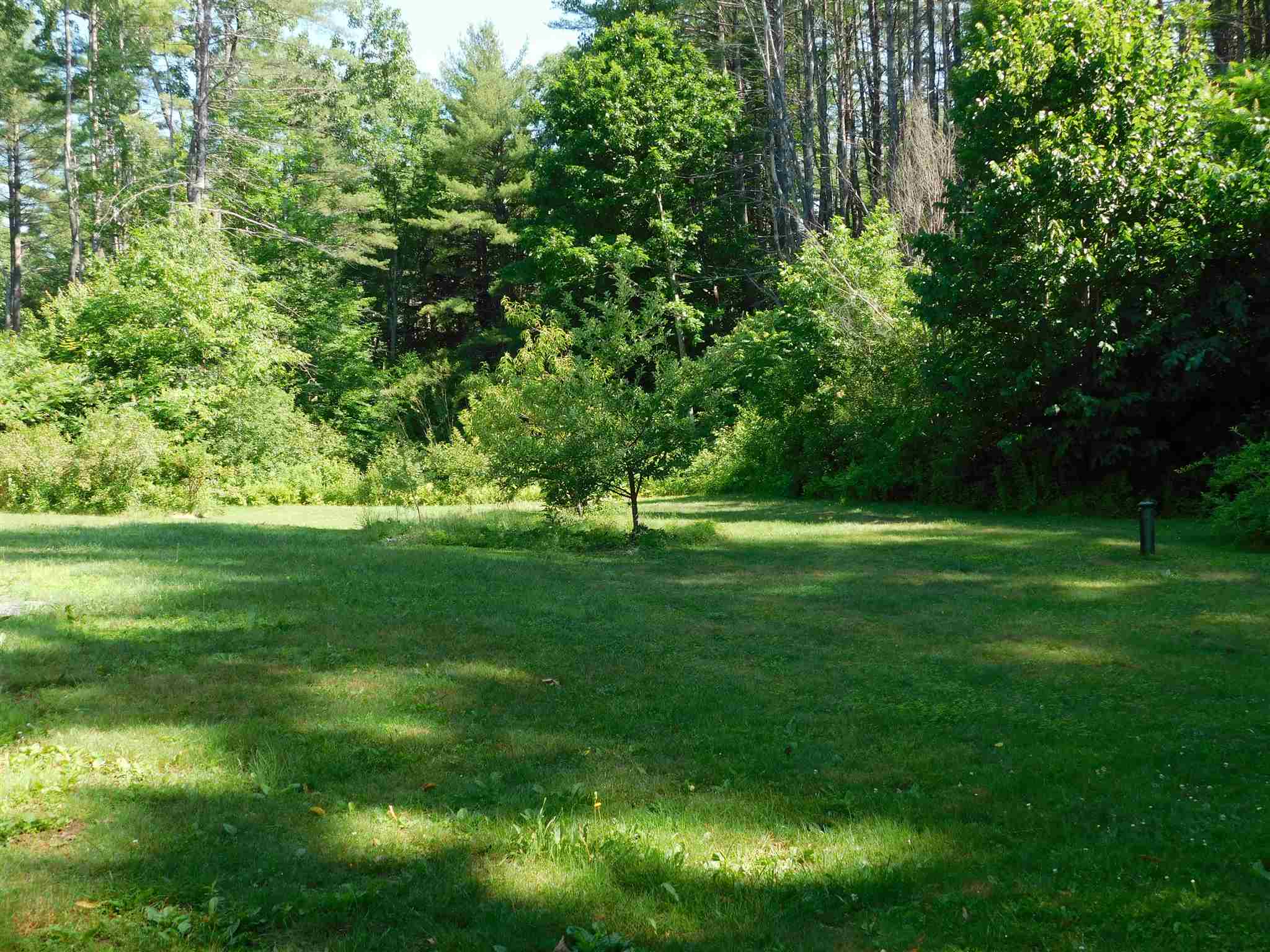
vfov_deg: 39.7
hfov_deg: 51.4
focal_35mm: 36
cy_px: 476
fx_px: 1321
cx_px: 635
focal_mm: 6.3
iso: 125
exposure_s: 1/250
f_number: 3.5
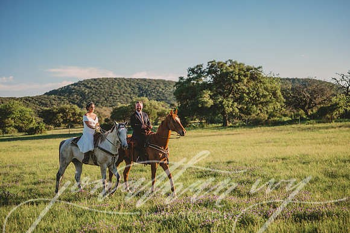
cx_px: 175
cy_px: 116
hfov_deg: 39.6
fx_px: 486
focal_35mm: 50
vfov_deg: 27.0
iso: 80
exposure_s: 1/2500
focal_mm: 50
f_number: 2
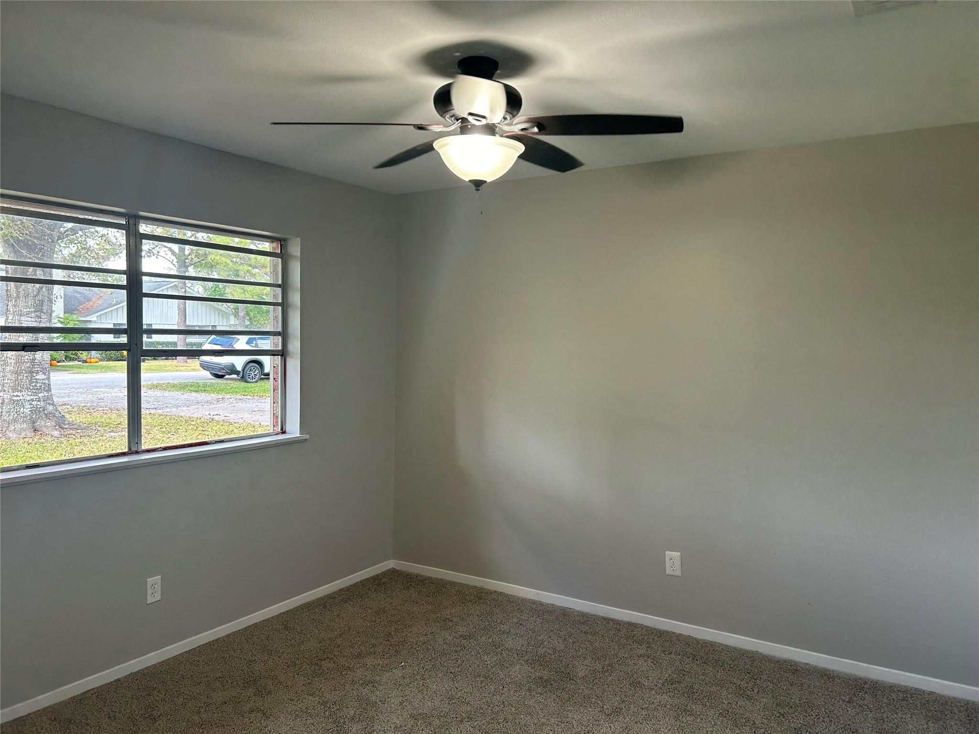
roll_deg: -1.1
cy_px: 367
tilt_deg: -2.7
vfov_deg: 53.1
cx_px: 490
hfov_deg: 67.3
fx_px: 735
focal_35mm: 26
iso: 80
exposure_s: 1/120
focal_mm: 5.7
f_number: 1.5
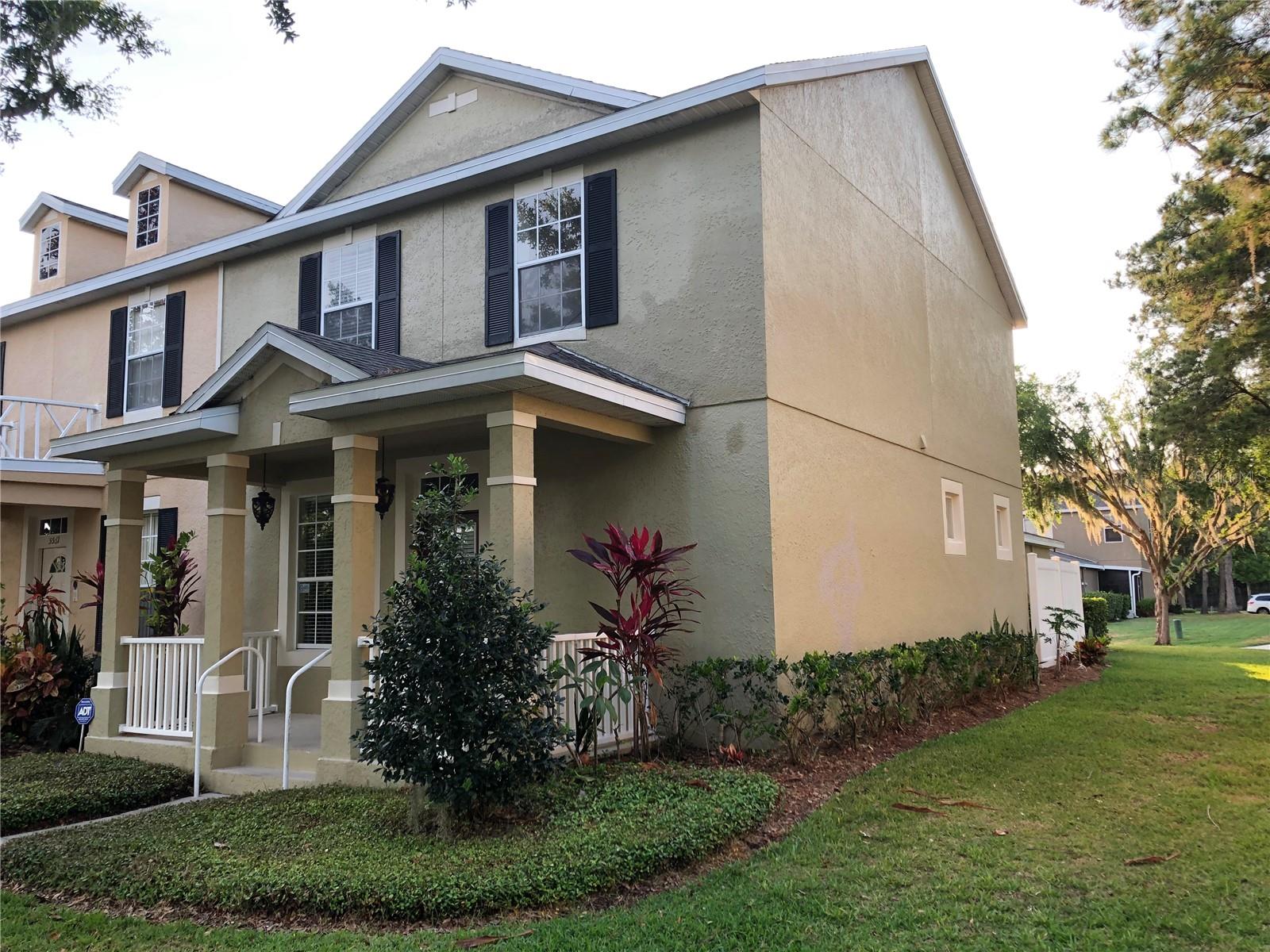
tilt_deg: +8.1
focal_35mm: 28
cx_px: 635
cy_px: 476
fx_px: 1027
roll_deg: +0.5
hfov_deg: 63.4
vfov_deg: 49.7
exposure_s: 1/153
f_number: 1.8
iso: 20
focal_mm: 3.99
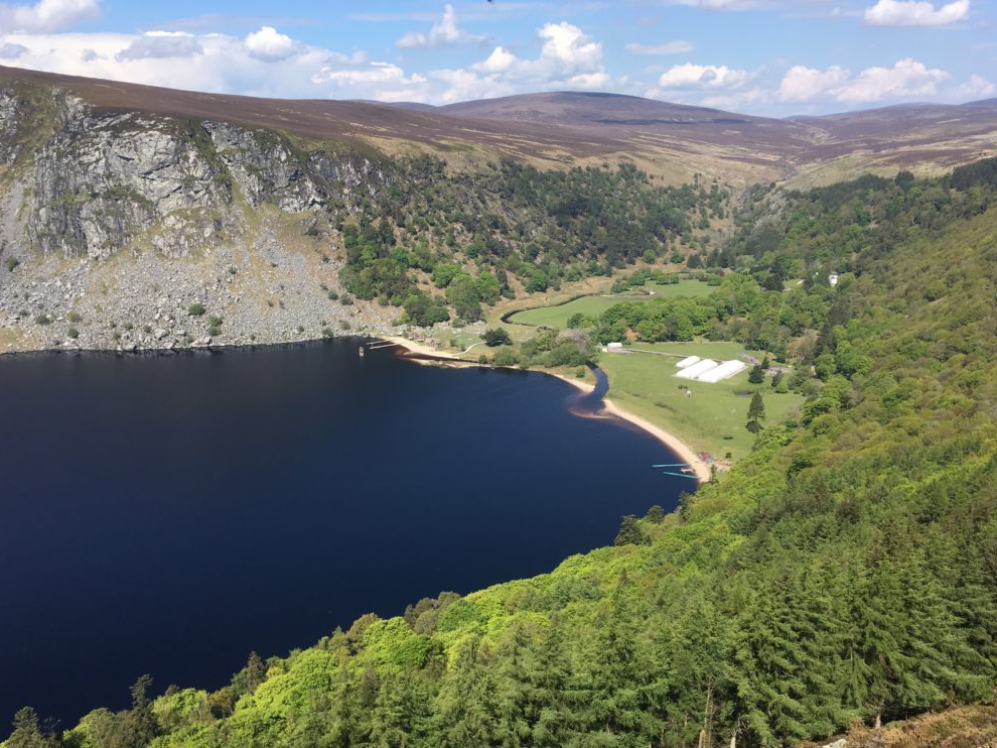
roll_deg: +0.5
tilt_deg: -13.6
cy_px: 370
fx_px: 864
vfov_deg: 46.8
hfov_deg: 60.0
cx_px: 487
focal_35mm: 30
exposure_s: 1/1282
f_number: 2.2
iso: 25
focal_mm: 4.15
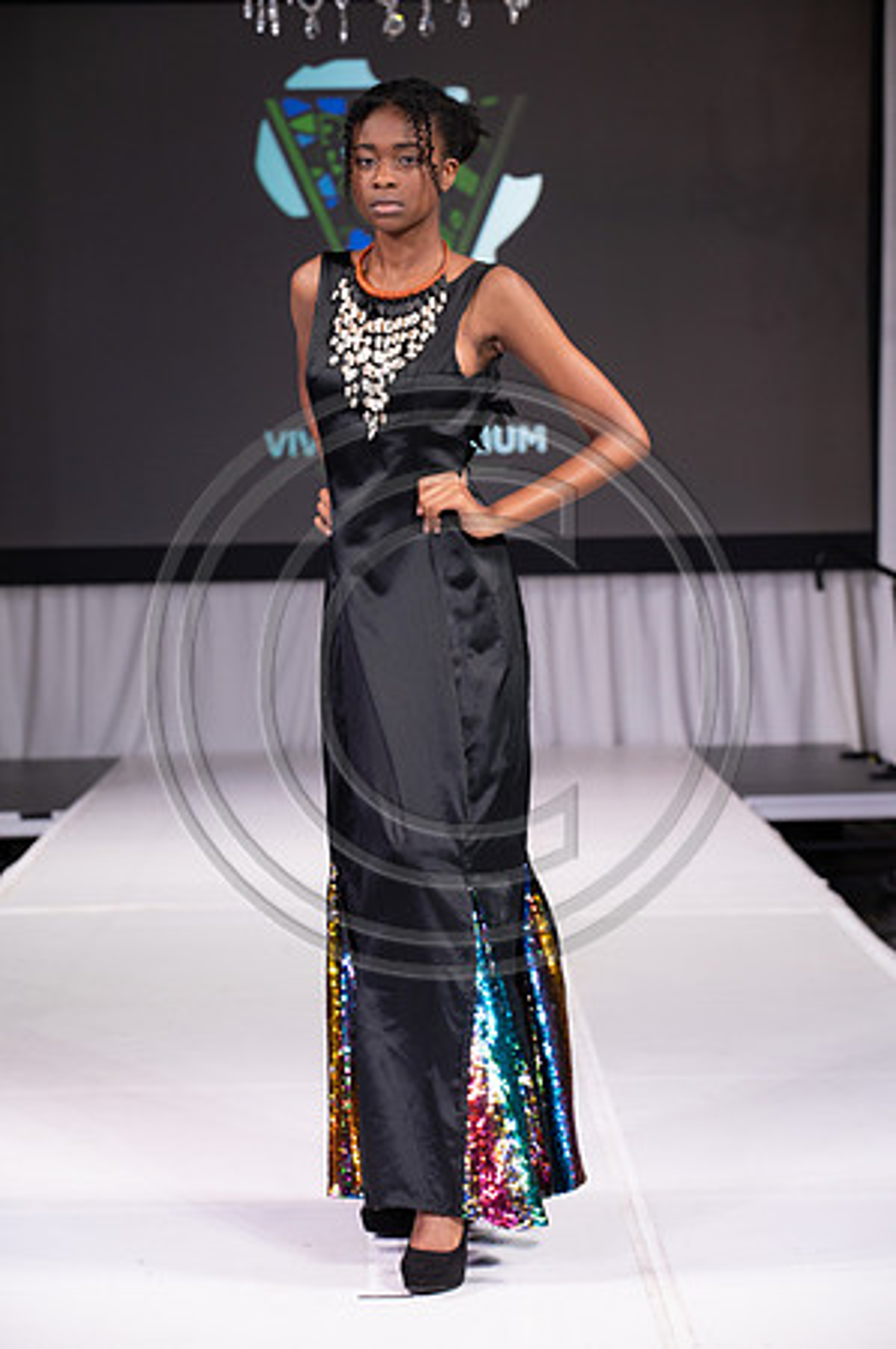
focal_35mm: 98
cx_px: 448
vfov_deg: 20.8
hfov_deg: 13.9
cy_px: 674
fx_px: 3667
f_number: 5.6
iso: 2000
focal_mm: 98
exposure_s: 1/400
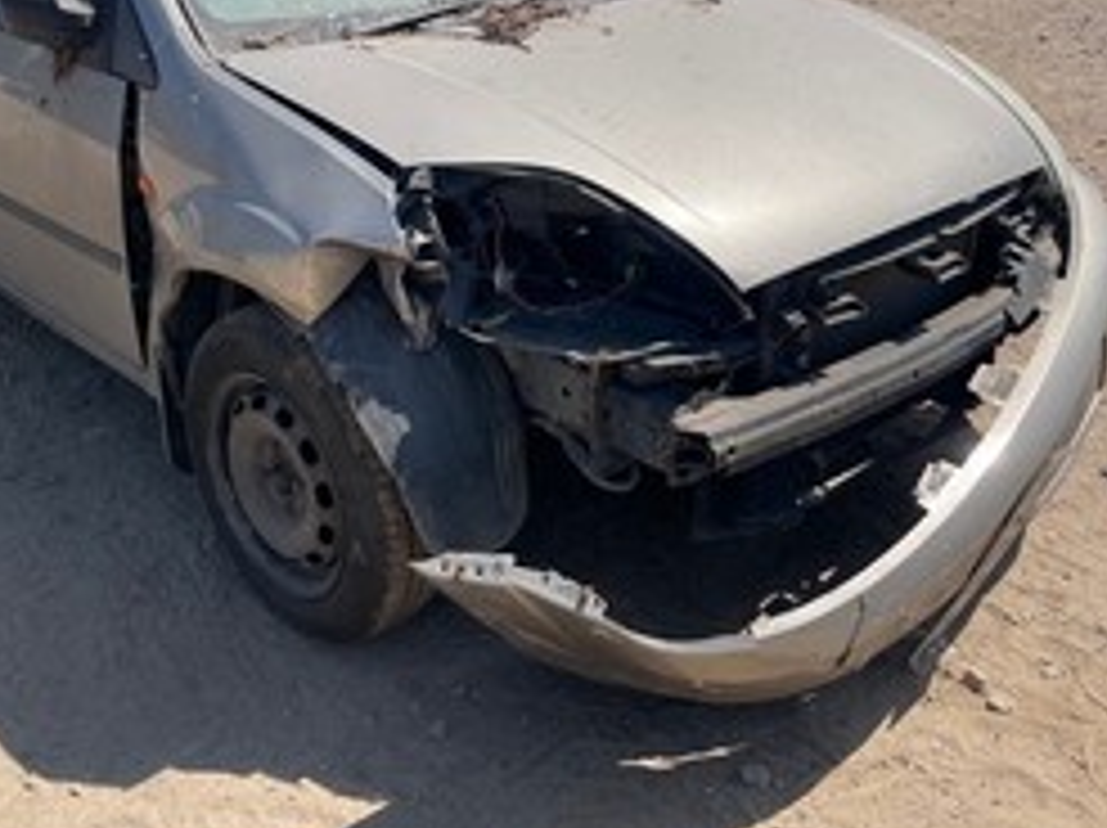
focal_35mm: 37
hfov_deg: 49.7
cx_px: 410
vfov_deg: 38.1
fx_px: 1182
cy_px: 261
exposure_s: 1/3300
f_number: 1.6
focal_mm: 4.2
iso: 32
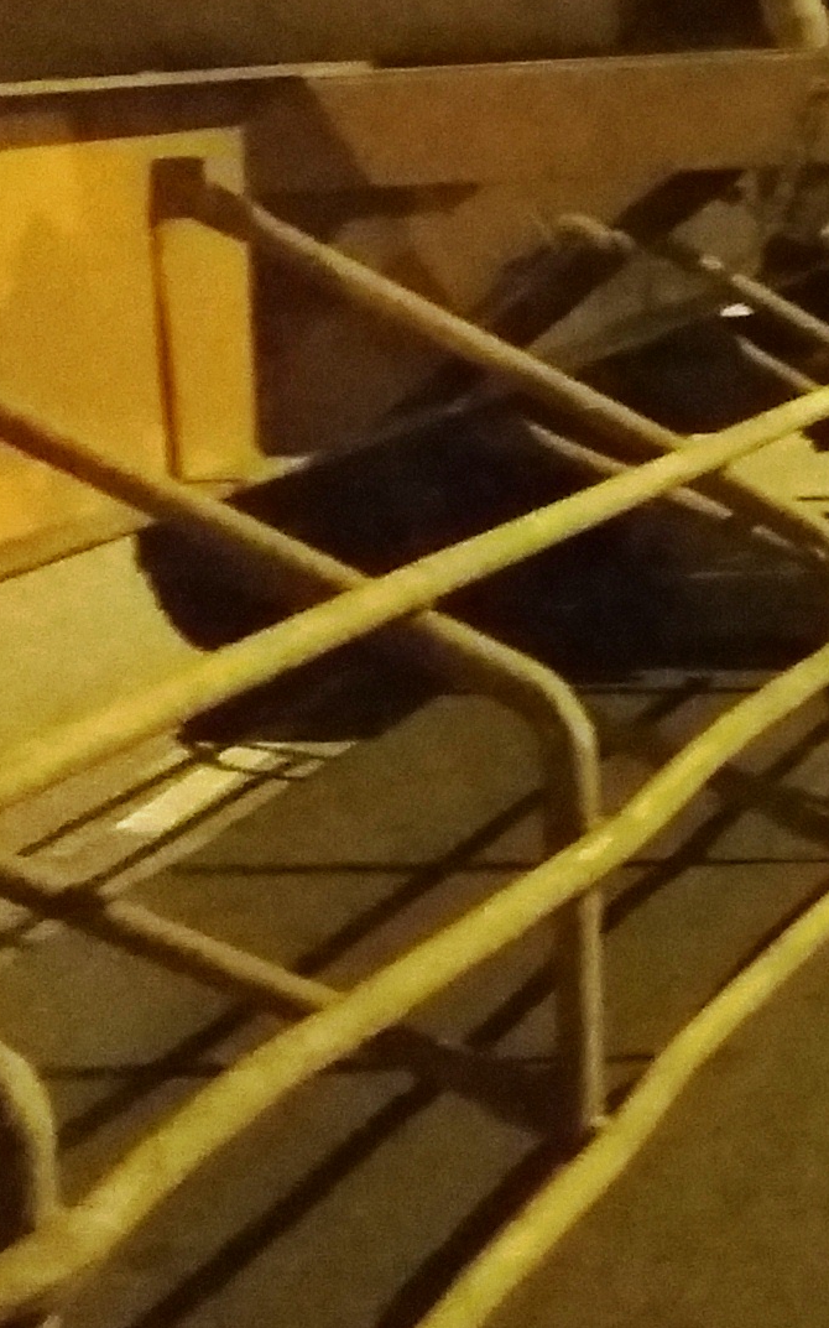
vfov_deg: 20.7
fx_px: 3617
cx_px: 1182
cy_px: 354
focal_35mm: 100
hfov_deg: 12.5
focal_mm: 3.3
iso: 1250
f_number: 2.2
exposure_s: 1/17
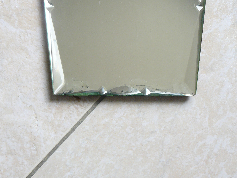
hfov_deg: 20.7
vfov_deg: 15.6
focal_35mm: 95
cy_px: 89
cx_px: 118
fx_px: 650
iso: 100
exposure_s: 1/30
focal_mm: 10.5
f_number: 3.2
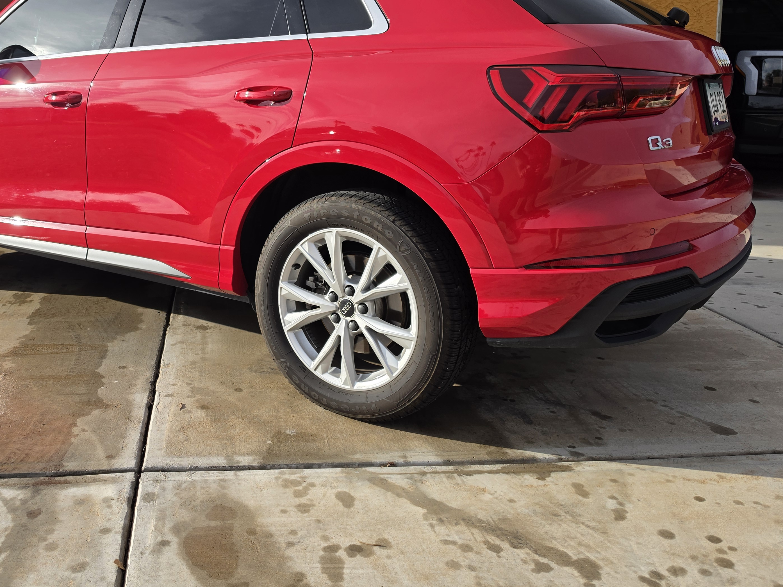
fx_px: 746
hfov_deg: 54.3
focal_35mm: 33
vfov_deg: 42.5
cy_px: 210
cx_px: 265
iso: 64
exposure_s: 1/5294
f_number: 1.4
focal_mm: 6.5
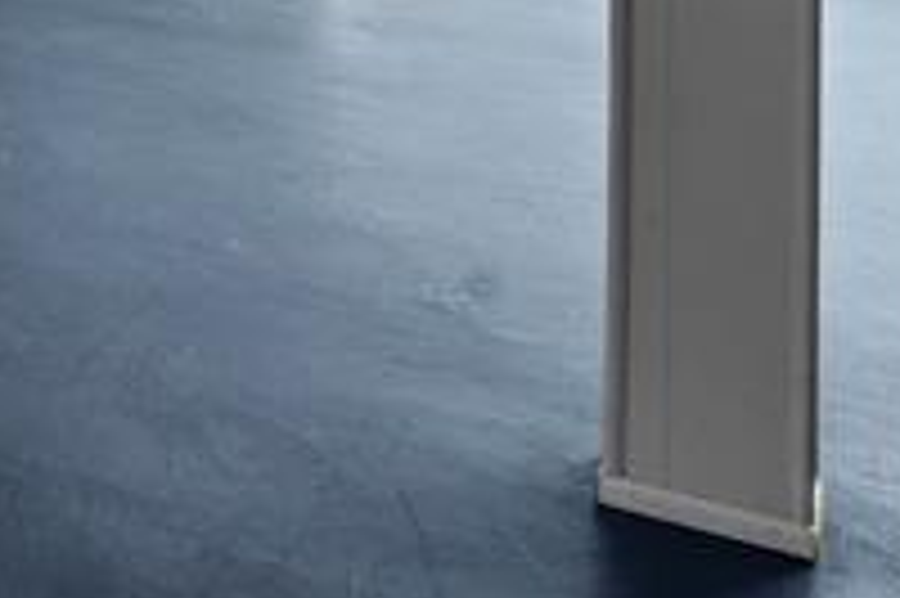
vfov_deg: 14.5
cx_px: -1058
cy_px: -495
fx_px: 2048
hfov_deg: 16.4
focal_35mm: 82
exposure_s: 8
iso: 640
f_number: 9
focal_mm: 16
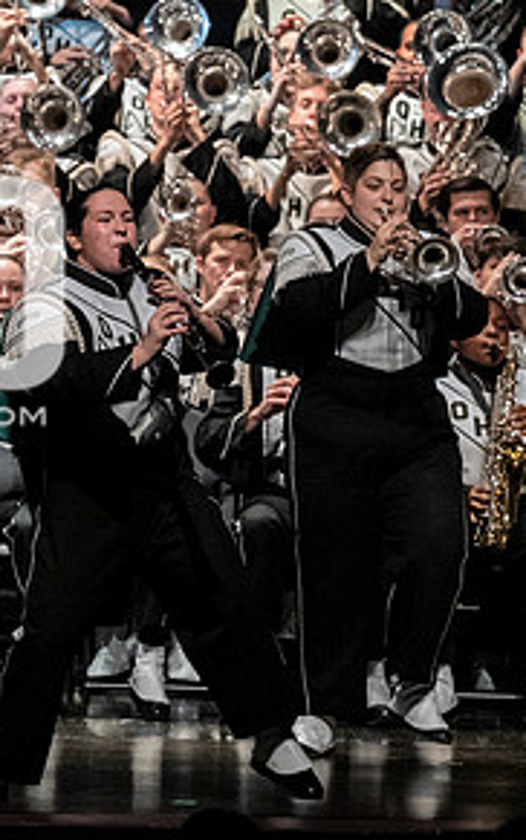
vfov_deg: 4.9
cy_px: 312
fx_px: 9766
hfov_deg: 3.1
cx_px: -153
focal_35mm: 426
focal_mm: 140
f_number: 4
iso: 4000
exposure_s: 1/500
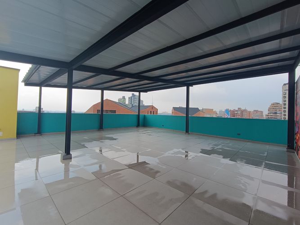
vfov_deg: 78.1
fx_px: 139
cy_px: 112
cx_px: 150
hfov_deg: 94.5
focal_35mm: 16
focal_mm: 1.66
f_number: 2.2
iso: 50
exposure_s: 1/377
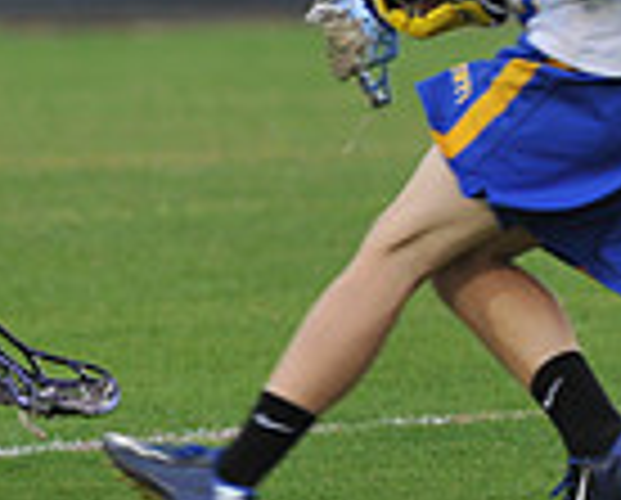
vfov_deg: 1.3
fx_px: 21715
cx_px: -549
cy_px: -162
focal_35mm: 1179
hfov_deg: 1.6
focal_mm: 300
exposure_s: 1/400
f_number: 5
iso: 1250
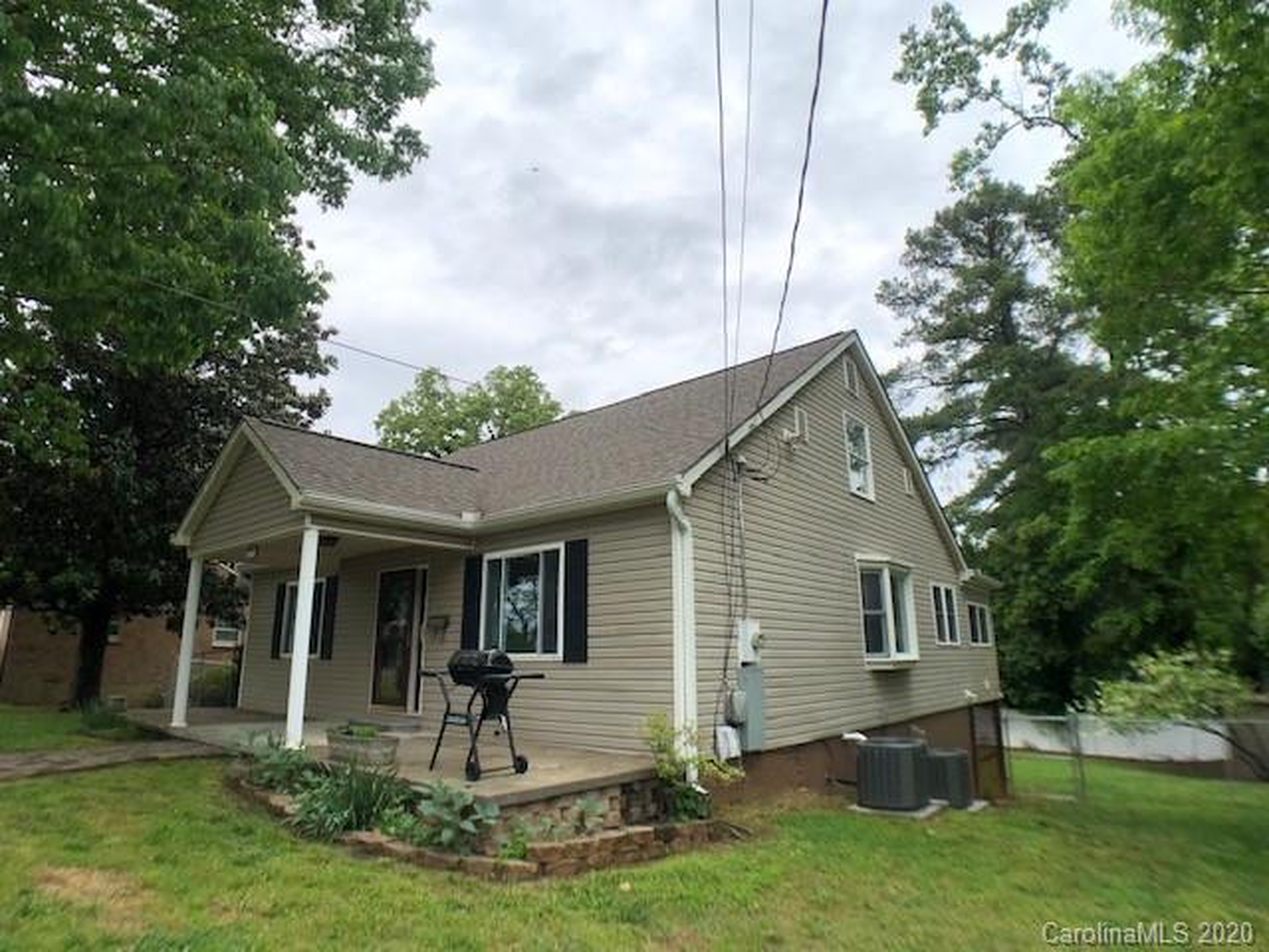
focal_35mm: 28
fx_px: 1026
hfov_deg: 63.4
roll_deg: +0.3
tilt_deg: +15.9
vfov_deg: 49.7
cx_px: 634
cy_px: 476
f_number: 1.8
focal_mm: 4
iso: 20
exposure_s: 1/771
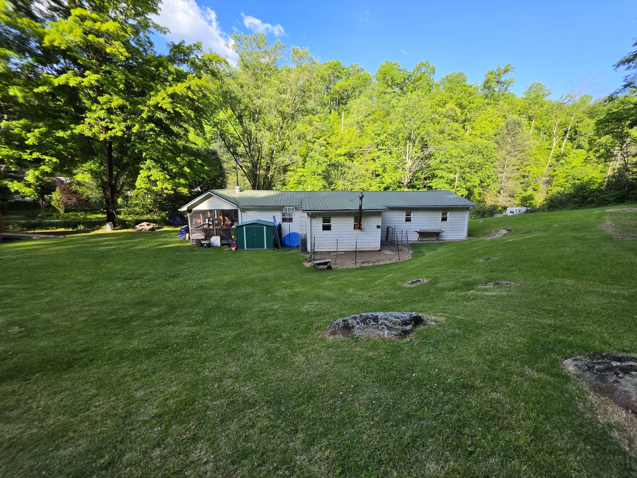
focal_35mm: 13
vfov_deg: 89.9
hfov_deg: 106.2
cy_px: 239
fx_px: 239
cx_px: 318
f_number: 1.9
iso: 32
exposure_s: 1/582
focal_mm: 2.2
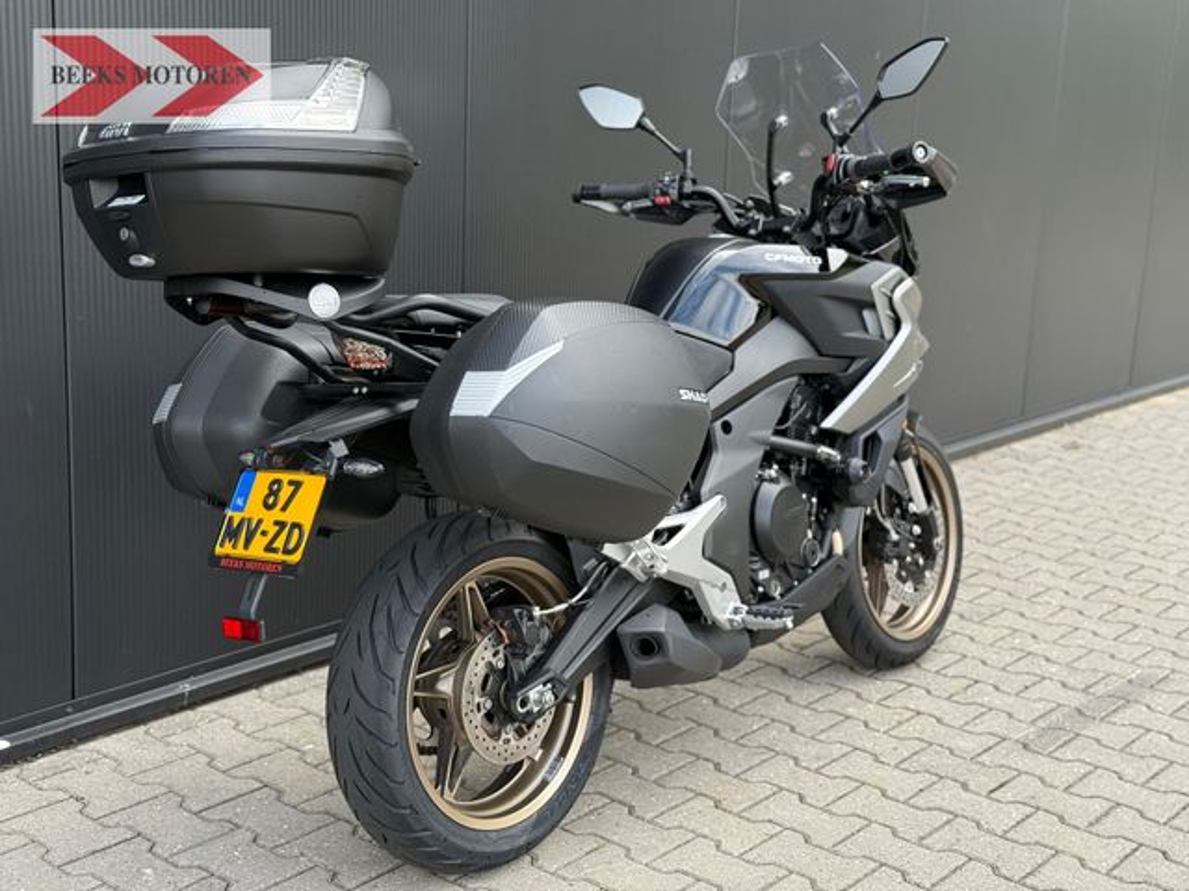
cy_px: 446
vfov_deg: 30.3
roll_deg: -2.3
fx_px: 1649
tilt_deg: -12.2
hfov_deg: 39.7
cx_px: 594
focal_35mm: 48
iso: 80
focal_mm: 6.76
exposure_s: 1/693
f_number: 1.78
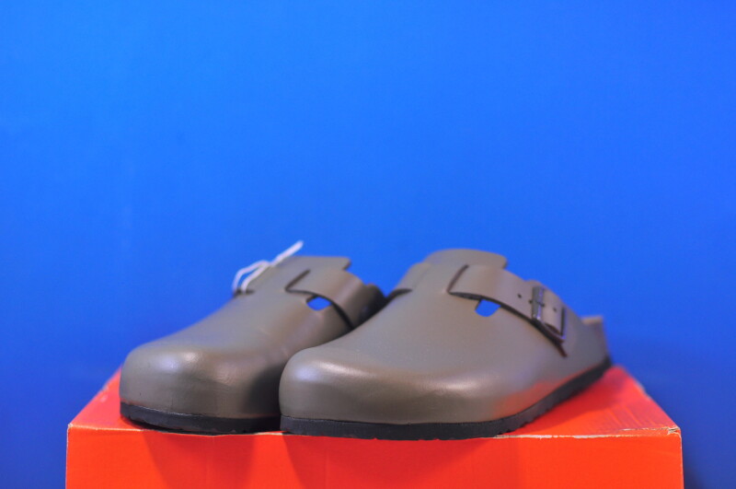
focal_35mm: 75
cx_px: 368
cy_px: 244
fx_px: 1531
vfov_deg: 18.1
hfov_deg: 27.0
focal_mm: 50
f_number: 2.2
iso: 250
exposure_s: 1/320
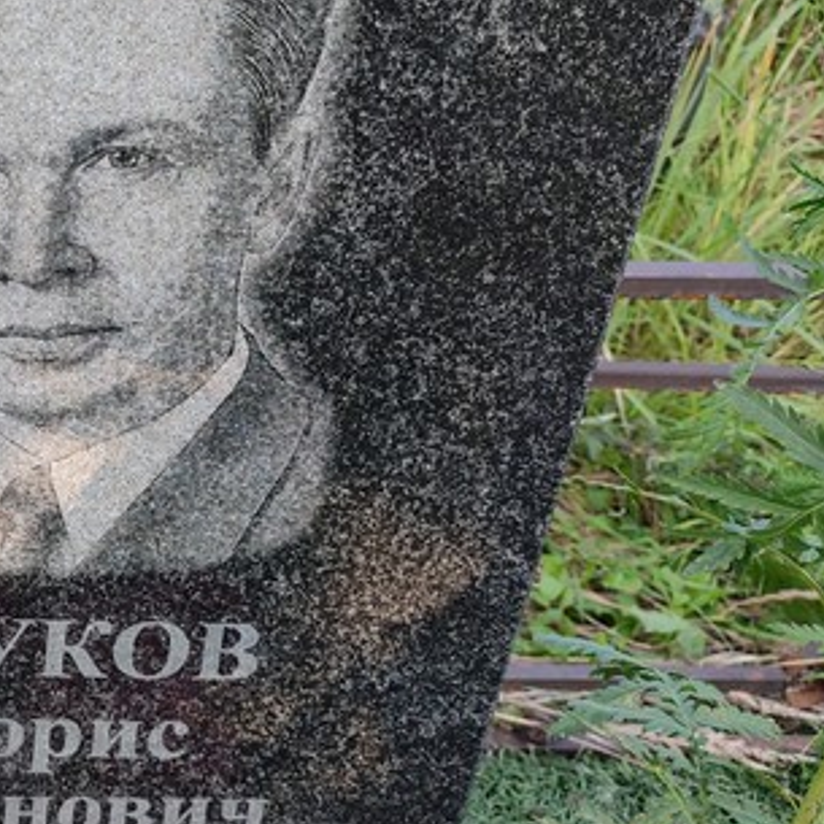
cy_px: 284
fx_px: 1562
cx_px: -62
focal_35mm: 58
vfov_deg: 29.4
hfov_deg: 27.3
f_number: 1.9
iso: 75
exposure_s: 1/100
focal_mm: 6.04
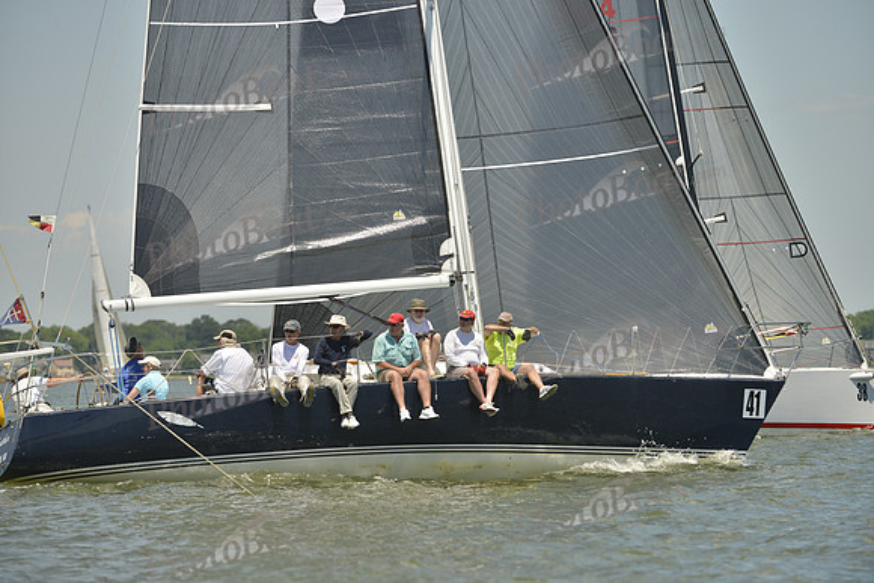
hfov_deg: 8.6
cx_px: 437
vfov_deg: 5.7
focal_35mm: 240
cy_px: 292
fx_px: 5828
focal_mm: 240
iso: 200
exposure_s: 1/1250
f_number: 5.6
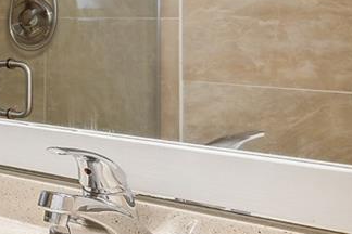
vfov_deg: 16.0
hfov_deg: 14.9
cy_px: 14
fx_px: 821
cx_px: -487
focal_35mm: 84
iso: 250
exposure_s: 1/13
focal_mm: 17
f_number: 8
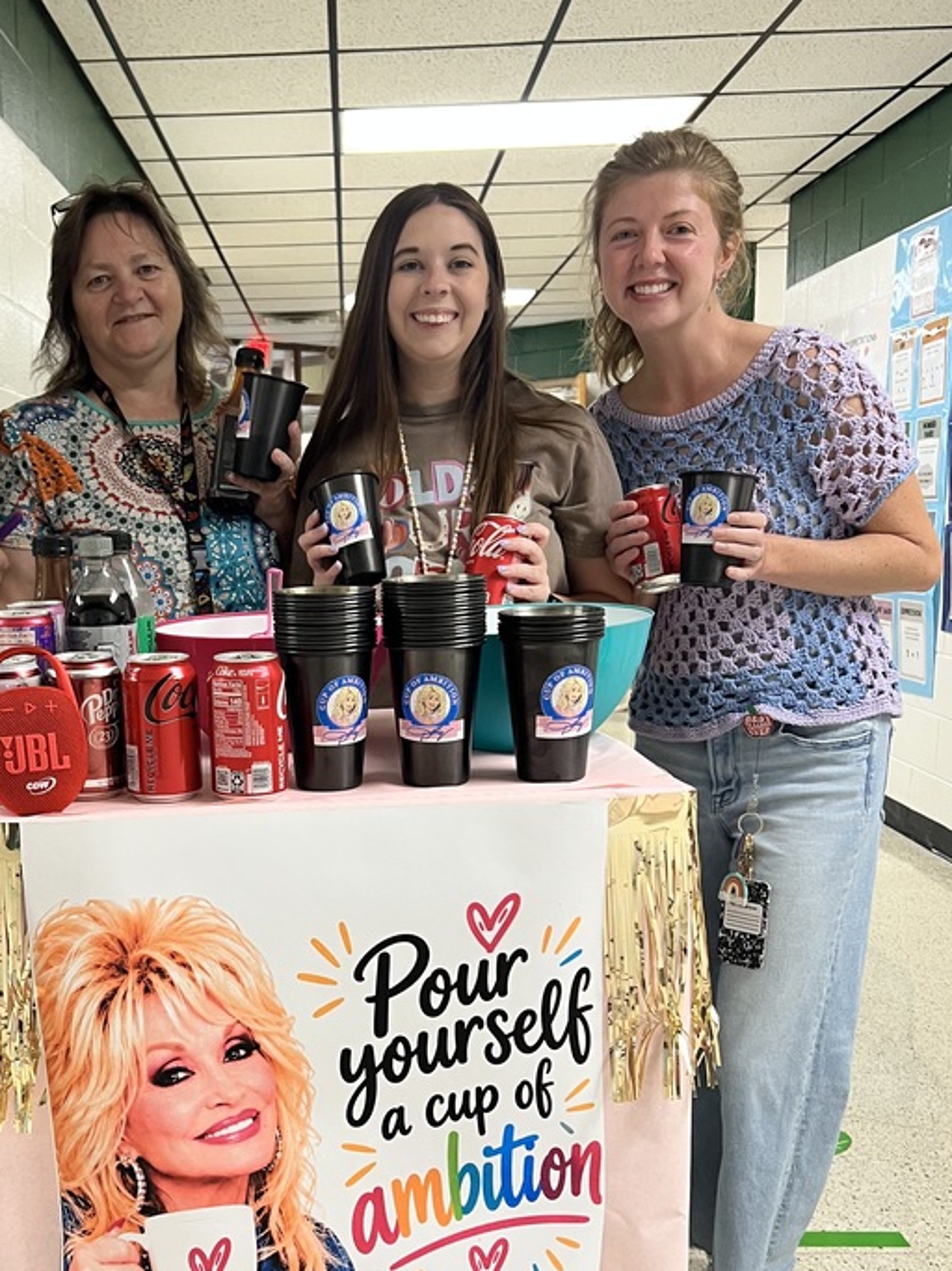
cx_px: 271
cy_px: 769
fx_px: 1431
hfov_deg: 36.2
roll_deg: +1.6
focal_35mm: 39
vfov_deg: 47.6
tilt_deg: -7.9
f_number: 1.5
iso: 125
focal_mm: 5.7
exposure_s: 1/60
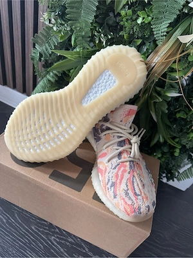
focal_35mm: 24
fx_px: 178
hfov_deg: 56.8
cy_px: 129
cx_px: 96
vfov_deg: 71.6
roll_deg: -16.7
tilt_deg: -39.9
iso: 500
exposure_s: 1/60
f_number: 1.78
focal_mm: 6.76
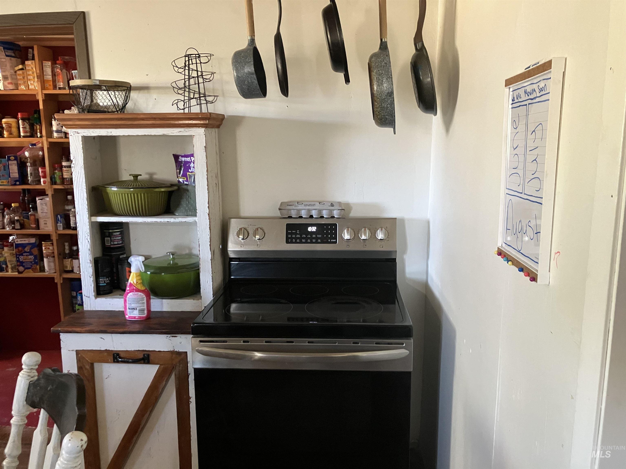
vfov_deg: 49.7
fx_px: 506
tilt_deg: -8.5
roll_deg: +1.3
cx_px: 313
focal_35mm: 28
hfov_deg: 63.4
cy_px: 234
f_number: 1.8
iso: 320
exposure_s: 1/54
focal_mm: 3.99
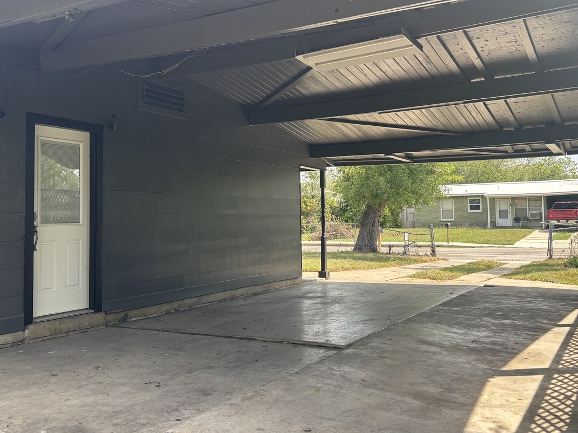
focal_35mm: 35
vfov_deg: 40.6
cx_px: 279
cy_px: 184
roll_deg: +1.2
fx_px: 584
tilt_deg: +3.3
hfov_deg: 52.6
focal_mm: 5.96
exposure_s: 1/675
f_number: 1.6
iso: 50
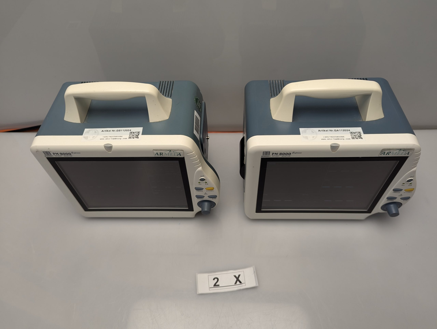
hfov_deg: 71.5
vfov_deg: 56.9
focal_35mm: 24
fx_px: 303
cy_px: 164
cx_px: 218
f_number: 1.85
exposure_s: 1/100
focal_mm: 6.81
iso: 48
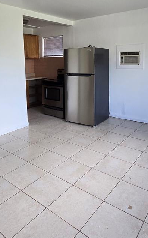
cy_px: 76
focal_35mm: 26
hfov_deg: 47.5
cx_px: 79
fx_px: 168
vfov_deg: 68.1
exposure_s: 1/120
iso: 80
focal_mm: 2.2
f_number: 2.2
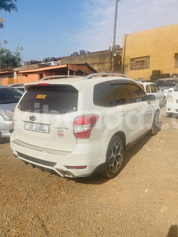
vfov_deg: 69.4
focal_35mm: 25
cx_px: 89
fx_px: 171
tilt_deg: -9.1
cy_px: 118
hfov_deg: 54.9
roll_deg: +0.5
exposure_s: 1/5128
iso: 32
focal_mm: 5.1
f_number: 1.6
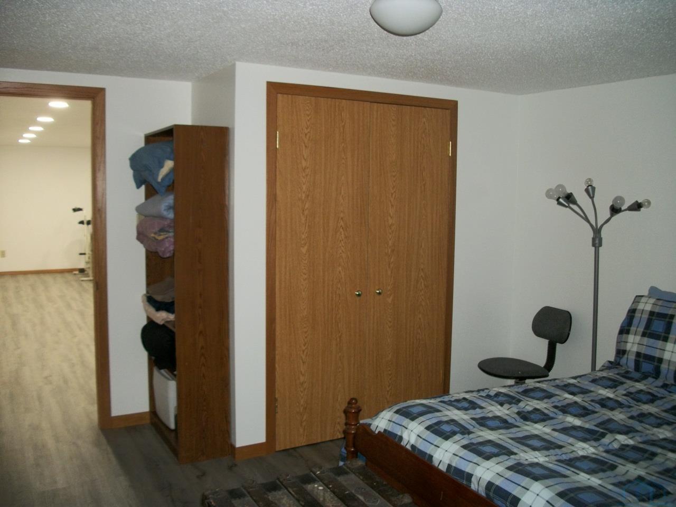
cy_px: 254
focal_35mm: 32
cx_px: 338
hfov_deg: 56.8
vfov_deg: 44.2
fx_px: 625
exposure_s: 1/30
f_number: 2.9
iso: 160
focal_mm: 5.7
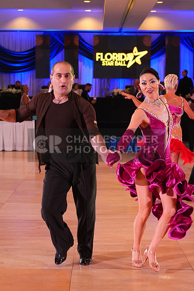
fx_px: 565
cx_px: 97
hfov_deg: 19.5
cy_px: 146
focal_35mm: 70
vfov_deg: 28.8
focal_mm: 70
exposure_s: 1/250
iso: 2500
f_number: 5
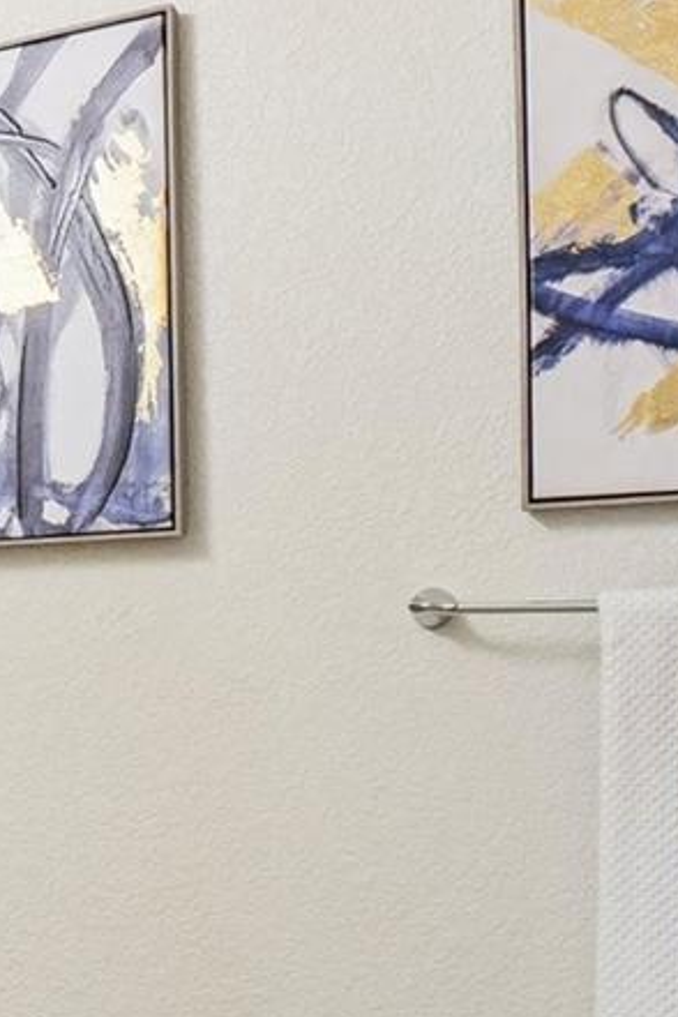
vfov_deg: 33.1
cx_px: -600
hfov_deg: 17.6
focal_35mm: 60
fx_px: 1690
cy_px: 708
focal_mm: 11
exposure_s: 1/20
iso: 400
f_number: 8
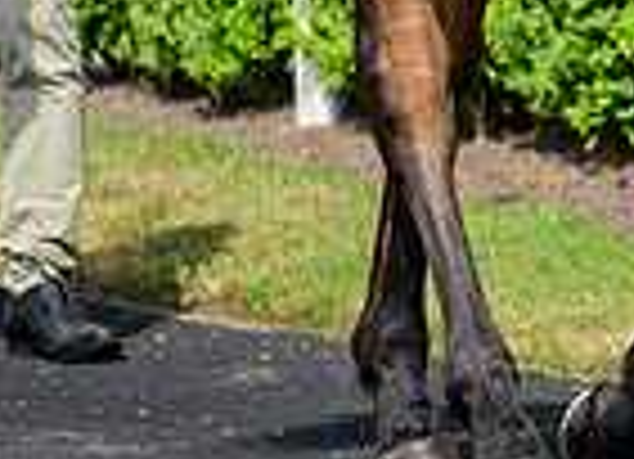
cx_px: 1446
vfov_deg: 1.4
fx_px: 19043
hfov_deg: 1.9
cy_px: -216
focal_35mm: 1053
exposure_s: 1/800
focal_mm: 220
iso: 200
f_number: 5.6
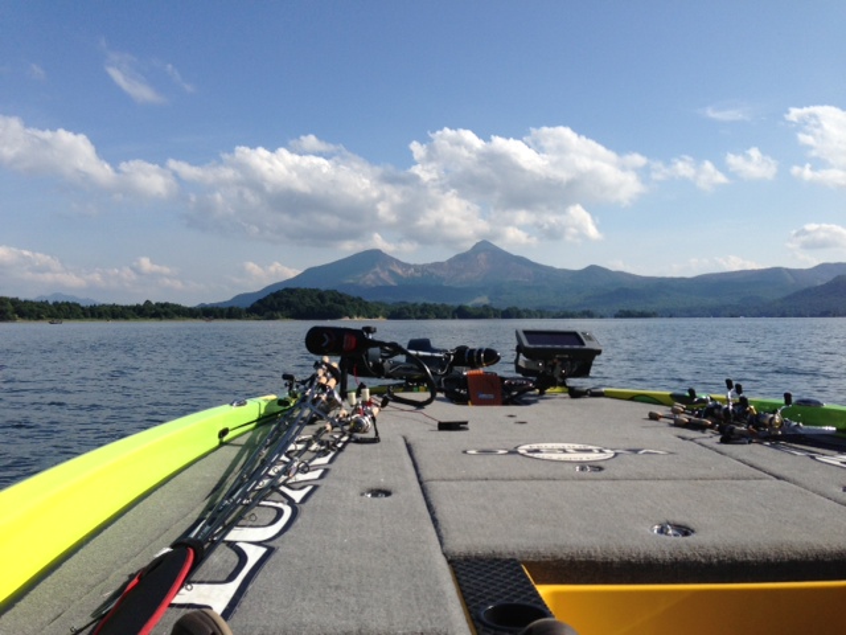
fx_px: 807
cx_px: 423
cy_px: 318
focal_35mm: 33
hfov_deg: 55.4
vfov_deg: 42.9
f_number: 2.4
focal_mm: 4.13
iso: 50
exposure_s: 1/2463
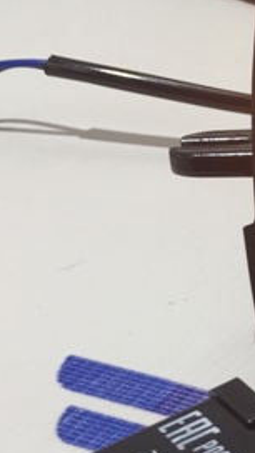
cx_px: 715
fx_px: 1430
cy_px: 330
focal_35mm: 119
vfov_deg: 17.9
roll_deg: -4.5
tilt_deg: -39.0
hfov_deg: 8.7
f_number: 2.2
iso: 32
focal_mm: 4.15
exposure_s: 1/50
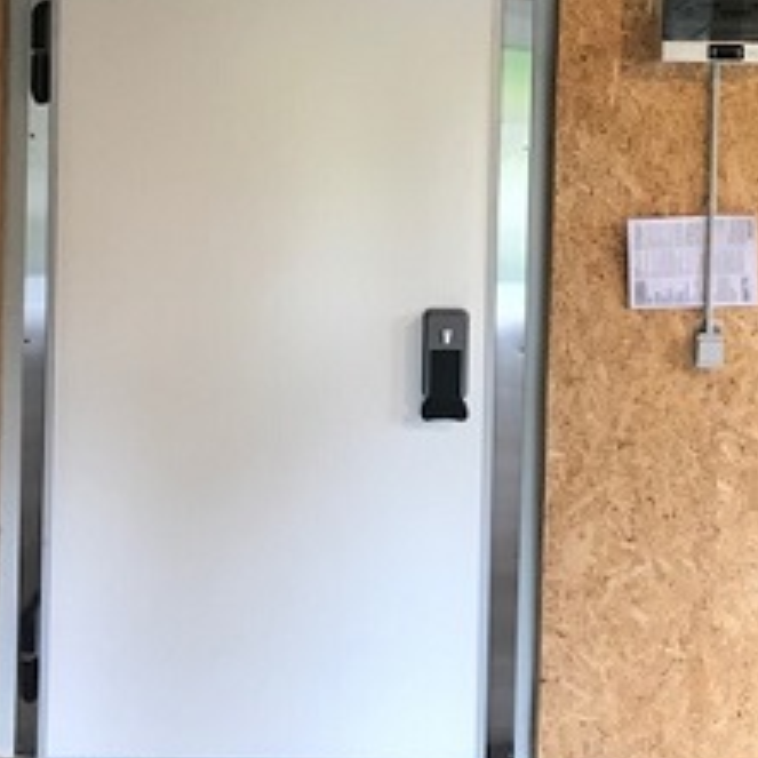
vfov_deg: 29.6
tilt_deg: -1.2
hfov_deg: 30.5
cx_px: 441
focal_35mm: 56
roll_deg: -0.4
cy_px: 120
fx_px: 1387
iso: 40
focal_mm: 3.99
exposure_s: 1/20
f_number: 1.8
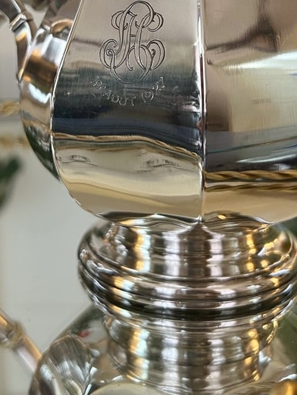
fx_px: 583
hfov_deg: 28.6
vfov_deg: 36.0
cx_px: 136
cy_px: 70
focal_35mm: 51
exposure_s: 1/50
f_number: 1.5
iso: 200
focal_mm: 5.7
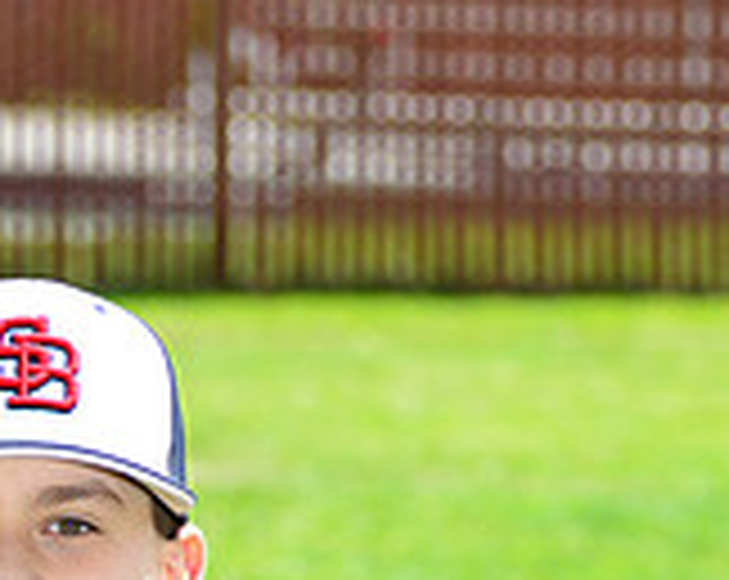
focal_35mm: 391
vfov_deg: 3.9
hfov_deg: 5.0
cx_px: 63
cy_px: 861
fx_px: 8421
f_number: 8
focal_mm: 116
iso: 200
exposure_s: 1/200
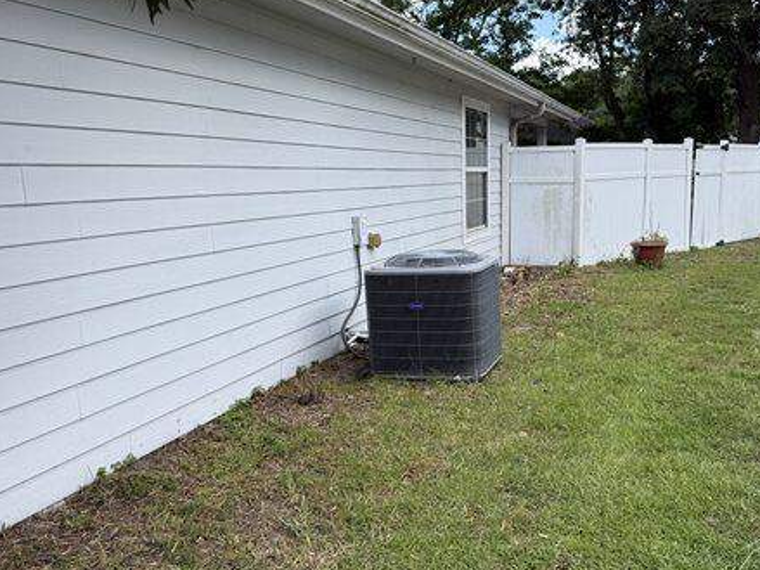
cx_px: 466
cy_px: 296
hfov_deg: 52.2
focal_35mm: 35
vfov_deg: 40.7
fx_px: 768
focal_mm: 6.76
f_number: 1.78
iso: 80
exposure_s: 1/1192
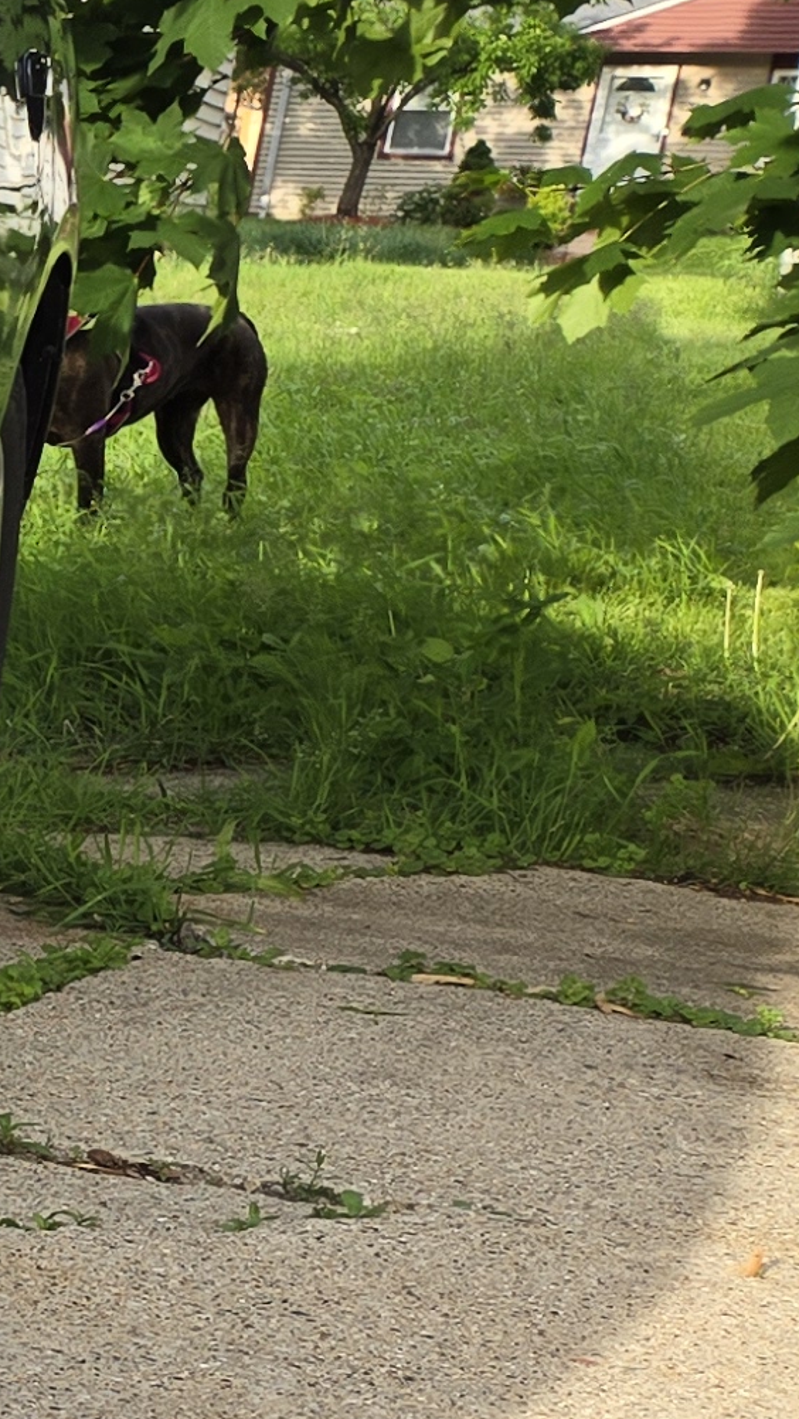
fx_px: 3765
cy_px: 1231
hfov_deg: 8.6
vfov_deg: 21.0
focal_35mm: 100
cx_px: -2022
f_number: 1.8
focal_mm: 5.4
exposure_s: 1/253
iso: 25
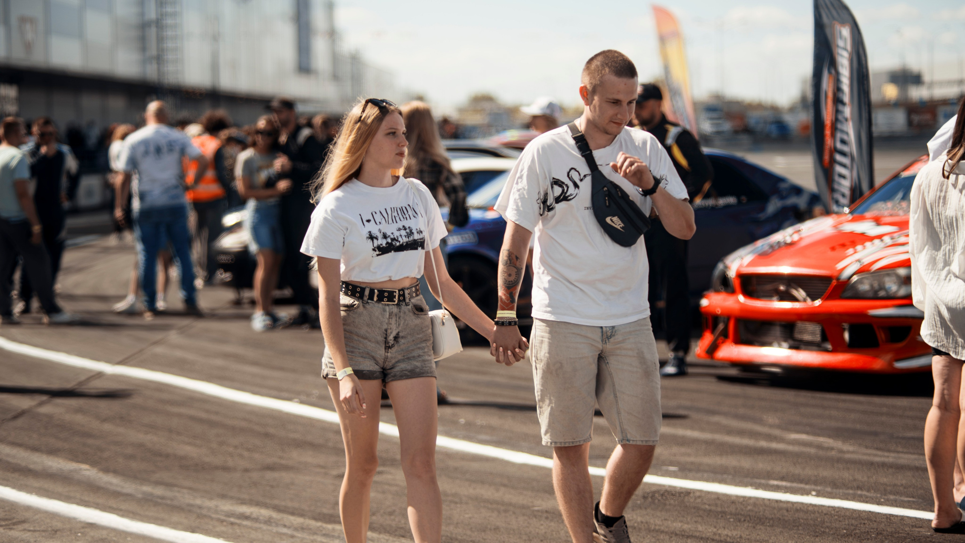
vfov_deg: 13.6
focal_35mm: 89
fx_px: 2279
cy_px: 272
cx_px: 482
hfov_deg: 23.9
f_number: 1.8
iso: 100
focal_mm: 85
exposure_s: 1/320
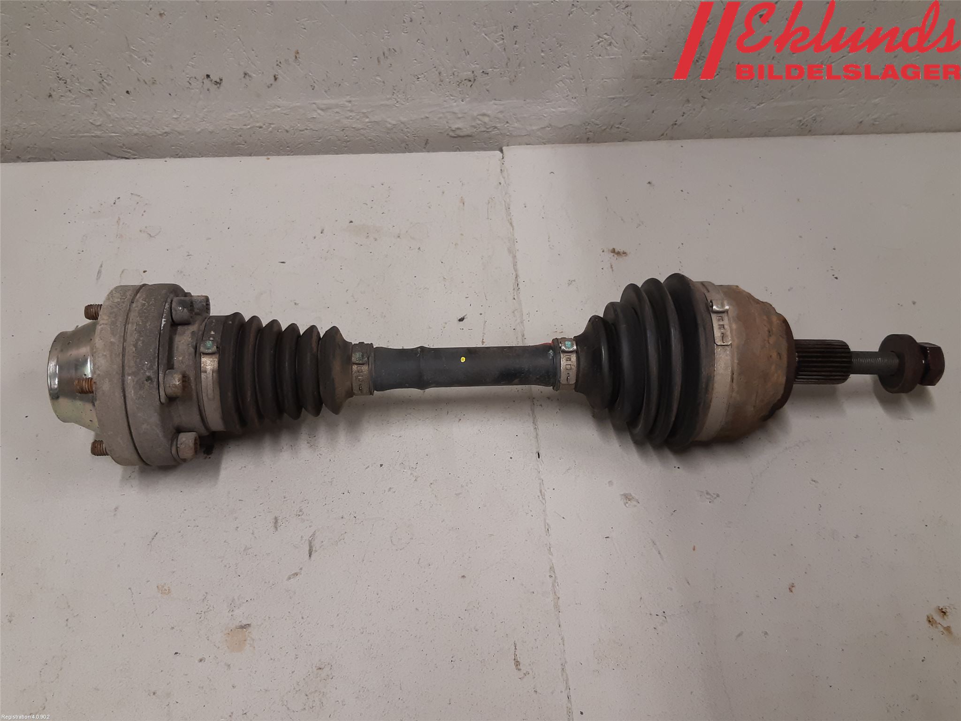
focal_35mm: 26
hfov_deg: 67.3
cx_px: 480
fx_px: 722
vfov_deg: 53.1
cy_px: 360
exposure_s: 1/50
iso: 125
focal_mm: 3.93
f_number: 1.7
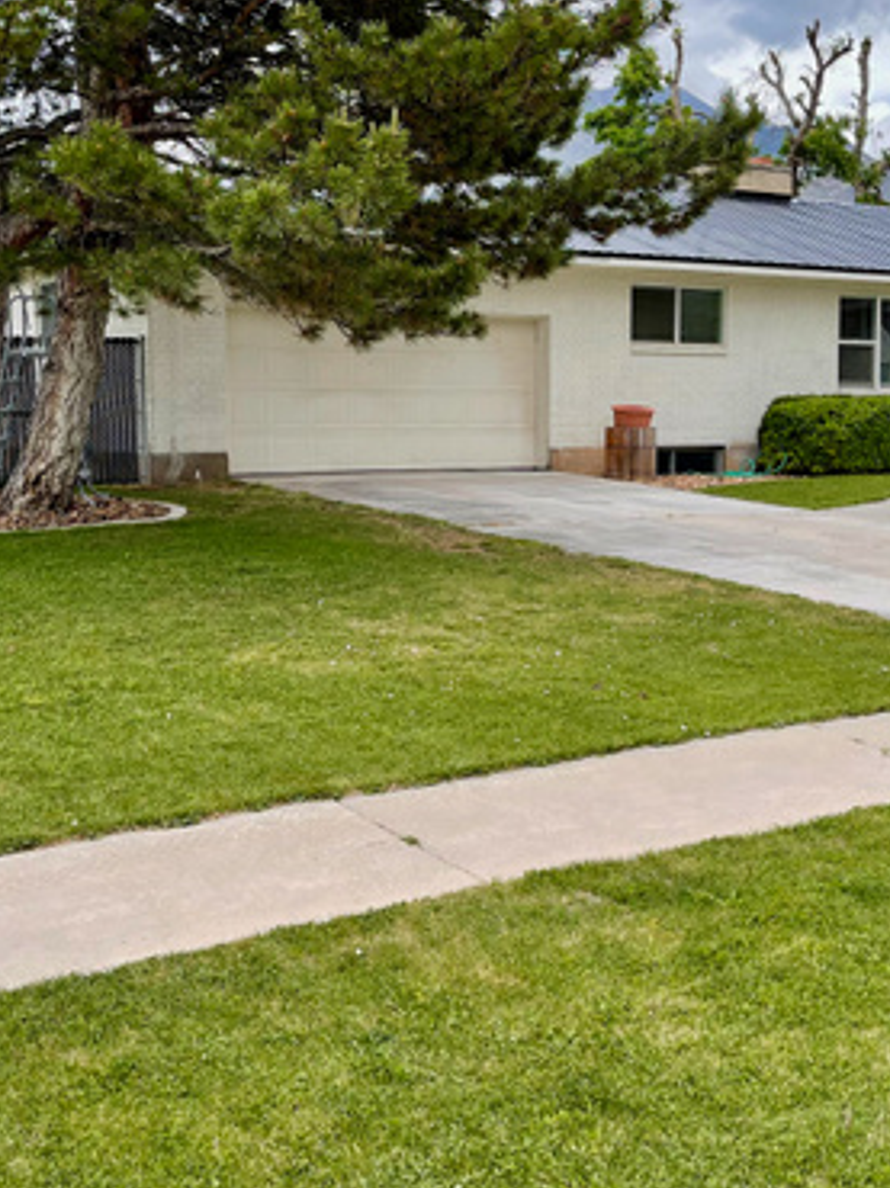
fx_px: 1544
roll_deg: +0.2
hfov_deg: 32.1
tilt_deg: -2.5
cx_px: 431
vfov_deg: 42.0
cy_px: 501
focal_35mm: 45
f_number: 1.6
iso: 32
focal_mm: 5.1
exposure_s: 1/1252
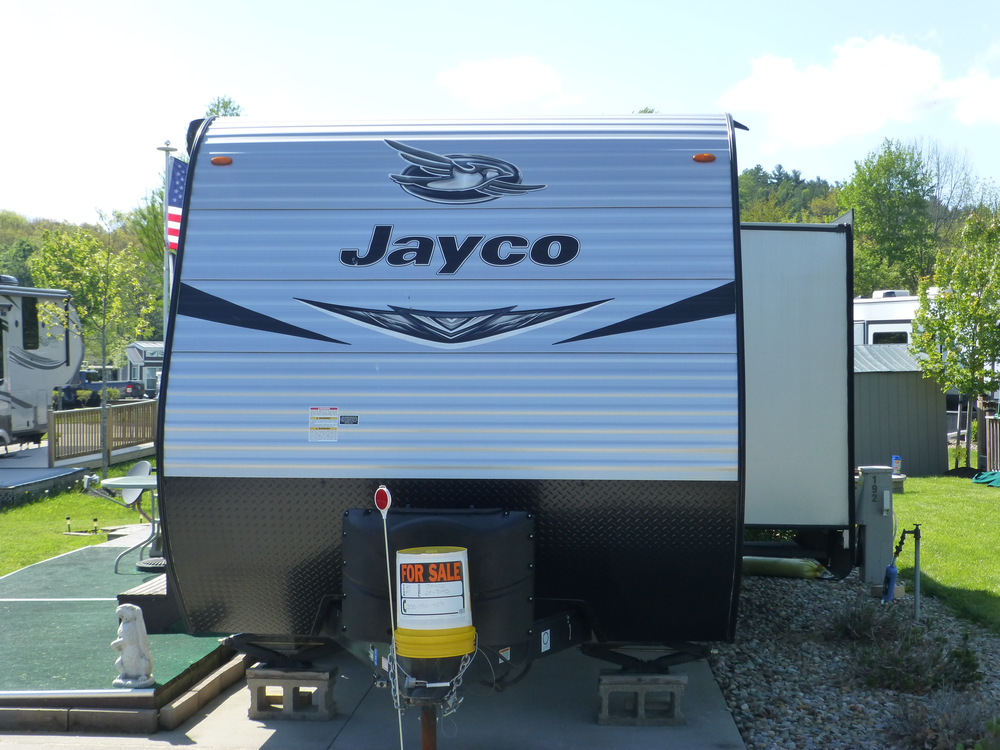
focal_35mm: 51
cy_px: 375
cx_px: 500
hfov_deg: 37.5
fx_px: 1473
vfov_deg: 28.6
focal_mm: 9
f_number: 4.4
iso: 160
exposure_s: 1/500
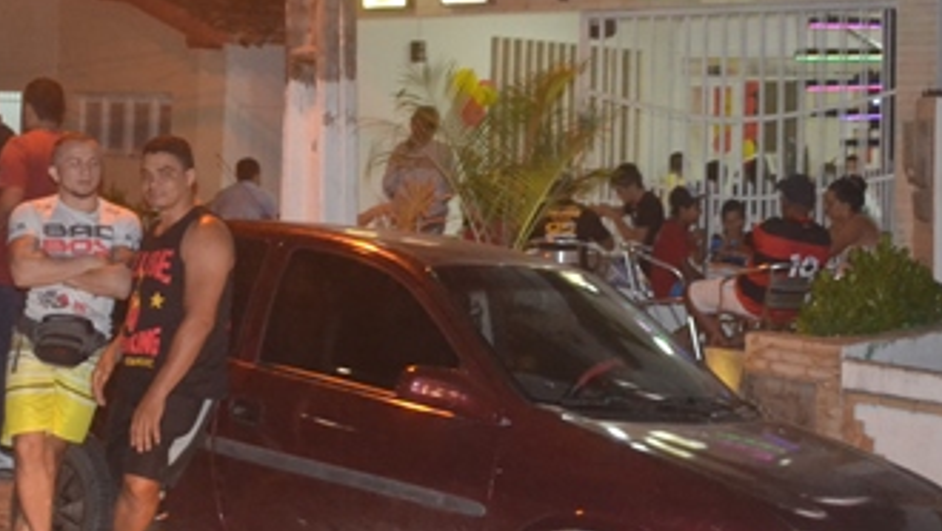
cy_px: 33
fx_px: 1674
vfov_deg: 17.7
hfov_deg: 31.4
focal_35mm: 67
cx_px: 480
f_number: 4
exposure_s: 1/60
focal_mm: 22
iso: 3200
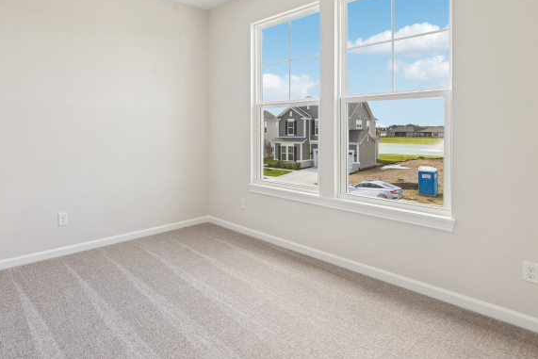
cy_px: 124
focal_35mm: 21
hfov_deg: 80.5
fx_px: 314
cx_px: 223
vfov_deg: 58.4
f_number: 8
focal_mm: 16
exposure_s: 1/50
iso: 100
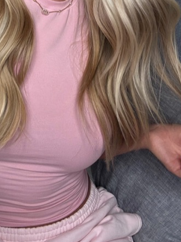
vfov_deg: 38.5
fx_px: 314
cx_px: 21
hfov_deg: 30.8
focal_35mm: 45
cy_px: 15
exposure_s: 1/117
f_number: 1.9
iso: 80
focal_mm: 2.69
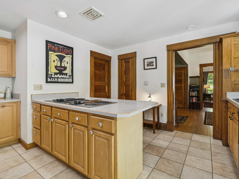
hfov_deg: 86.0
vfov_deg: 69.9
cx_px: 116
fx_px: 128
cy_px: 87
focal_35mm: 19
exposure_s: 1/1.67
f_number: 8
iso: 100
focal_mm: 16.5
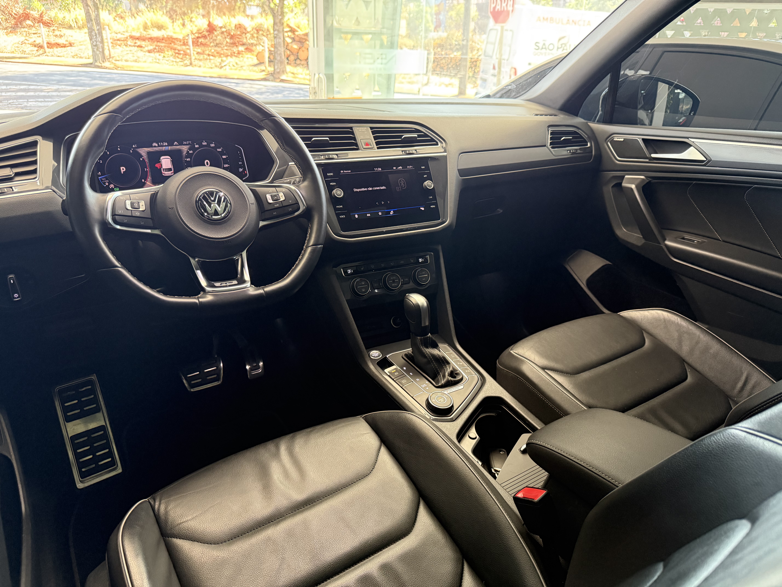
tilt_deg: -23.3
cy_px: 294
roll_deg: -1.7
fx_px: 542
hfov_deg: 71.6
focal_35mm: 24
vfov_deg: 56.8
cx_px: 391
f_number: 1.78
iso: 500
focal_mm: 6.76
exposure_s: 1/60
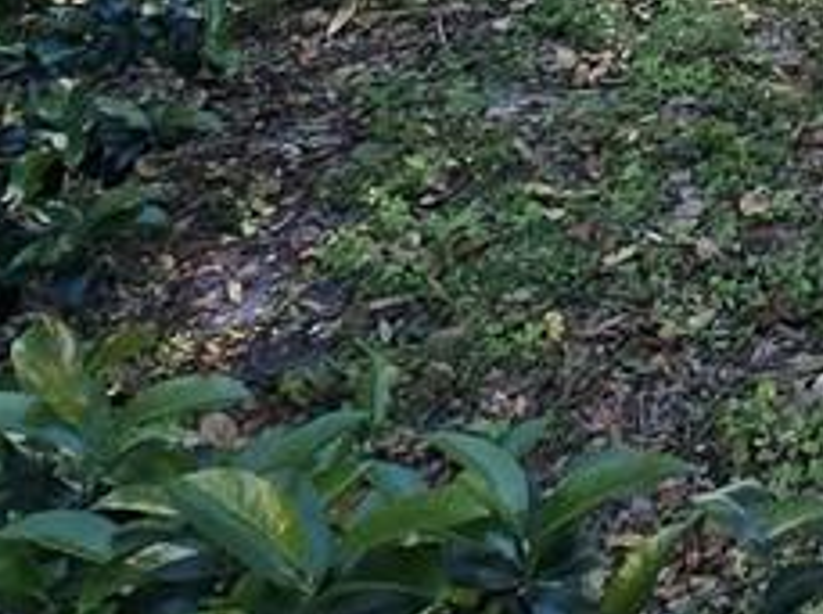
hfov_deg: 16.5
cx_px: 1635
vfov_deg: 12.4
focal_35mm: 91
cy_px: -898
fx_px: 2160
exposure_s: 1/427
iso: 50
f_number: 2.2
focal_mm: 2.2
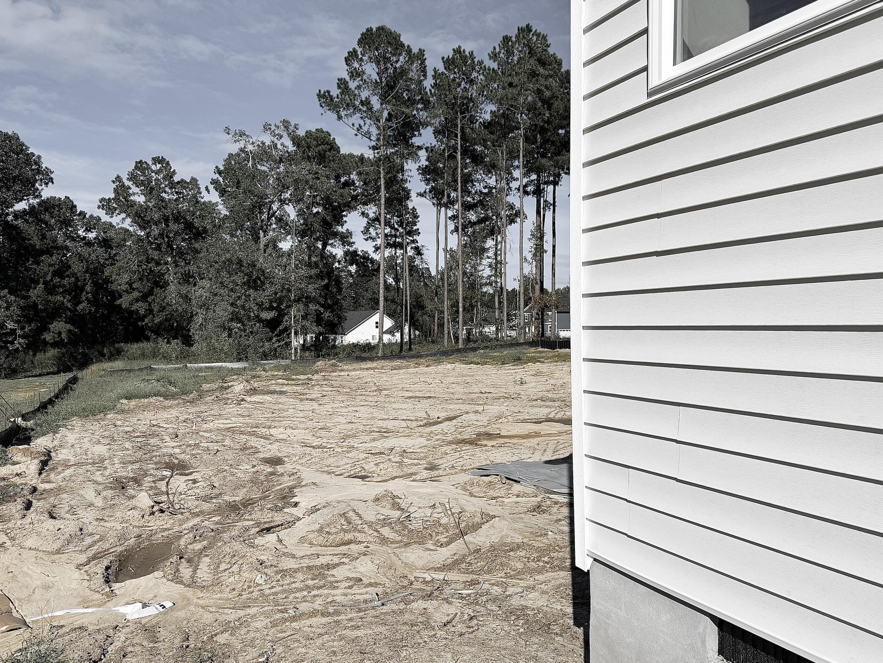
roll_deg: +0.1
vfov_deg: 53.0
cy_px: 346
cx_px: 464
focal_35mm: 26
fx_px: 663
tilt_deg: -1.9
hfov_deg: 67.3
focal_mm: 6.76
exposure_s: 1/12346
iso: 80
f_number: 1.78
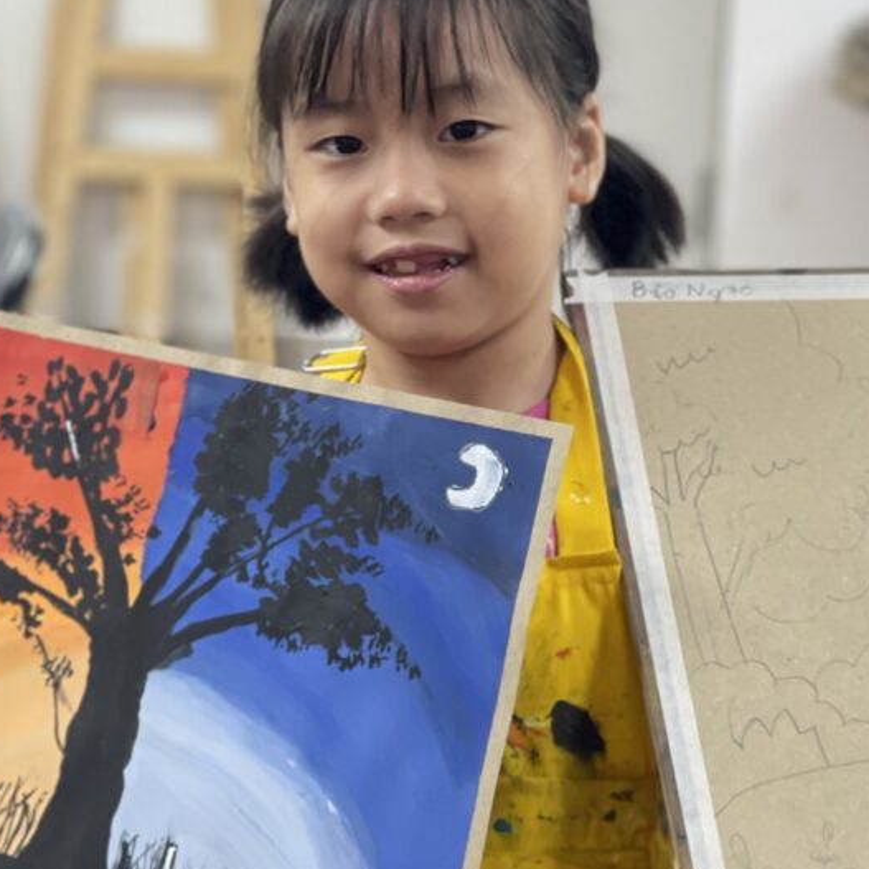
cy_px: 634
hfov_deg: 12.2
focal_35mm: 143
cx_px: 511
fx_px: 4061
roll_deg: -2.4
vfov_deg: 12.2
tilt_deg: -13.2
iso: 125
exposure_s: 1/50
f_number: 2.2
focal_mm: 7.5
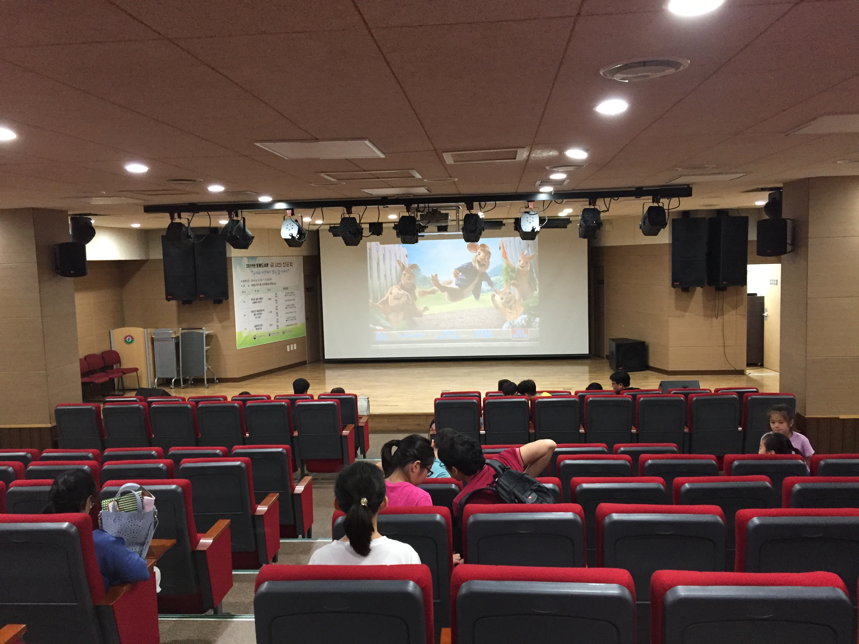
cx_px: 430
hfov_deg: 61.7
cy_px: 322
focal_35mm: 29
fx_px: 720
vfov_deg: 48.2
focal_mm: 4.15
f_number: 2.2
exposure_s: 1/30
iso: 200
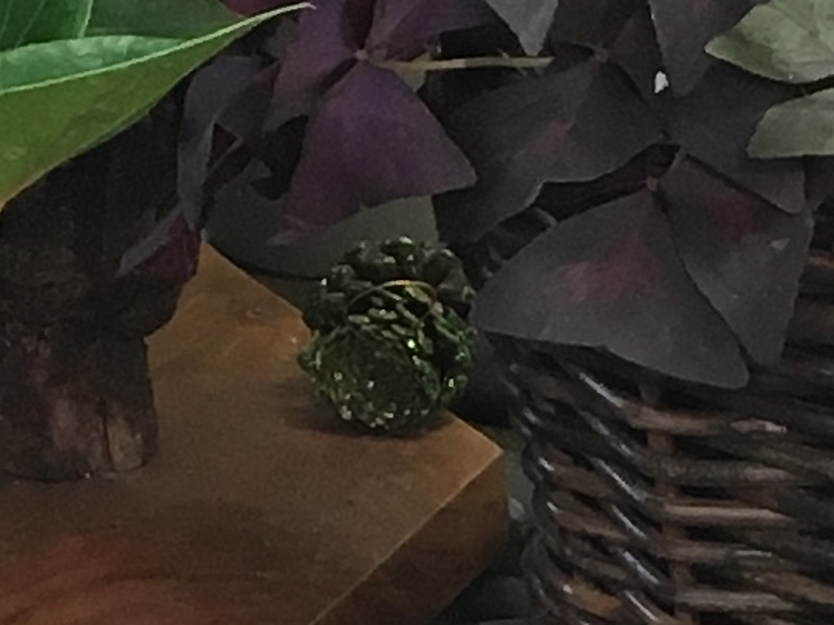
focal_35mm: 217
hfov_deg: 9.1
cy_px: 1383
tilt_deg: -34.8
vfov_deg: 6.6
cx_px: 422
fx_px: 5227
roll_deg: +1.6
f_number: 2.2
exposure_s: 1/30
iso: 64
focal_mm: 4.15
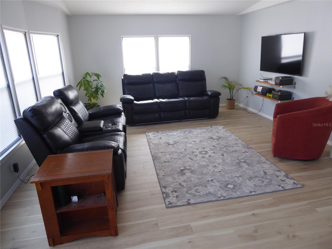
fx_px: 230
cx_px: 166
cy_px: 124
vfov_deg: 56.8
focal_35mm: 24
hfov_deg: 71.6
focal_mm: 4.3
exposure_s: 1/60
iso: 200
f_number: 3.3
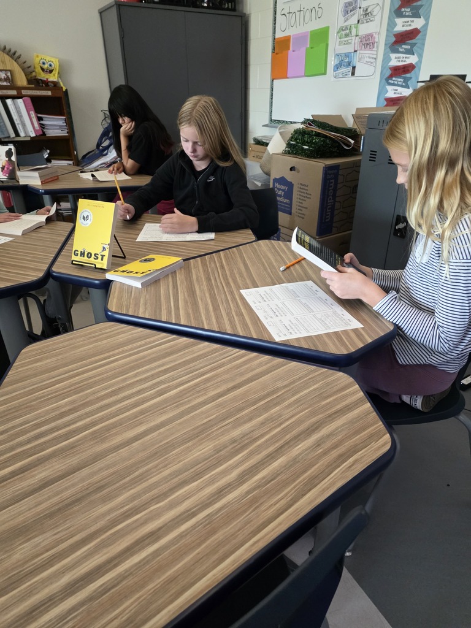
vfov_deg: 73.9
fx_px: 417
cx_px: 236
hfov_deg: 58.9
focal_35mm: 23
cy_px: 314
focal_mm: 6.25
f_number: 1.7
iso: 1250
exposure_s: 1/120
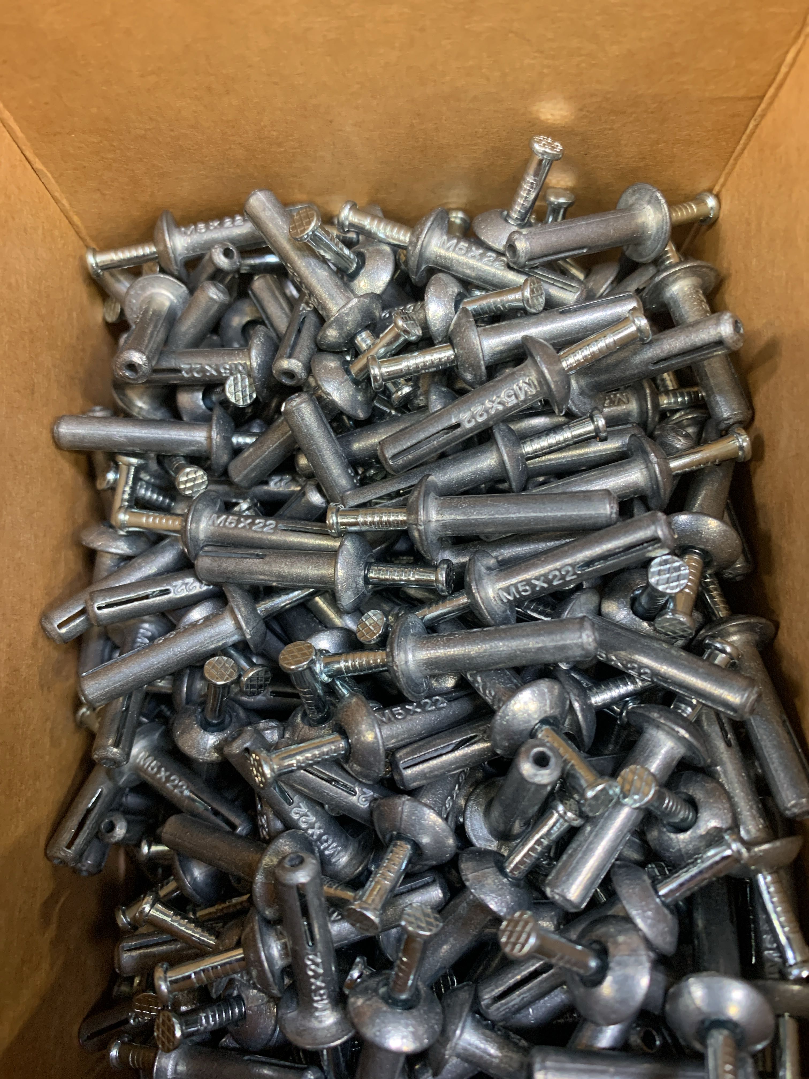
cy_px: 540
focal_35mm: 26
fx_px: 810
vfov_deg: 67.3
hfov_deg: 53.1
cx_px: 404
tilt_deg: -78.2
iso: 250
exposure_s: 1/60
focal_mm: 4.25
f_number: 1.8
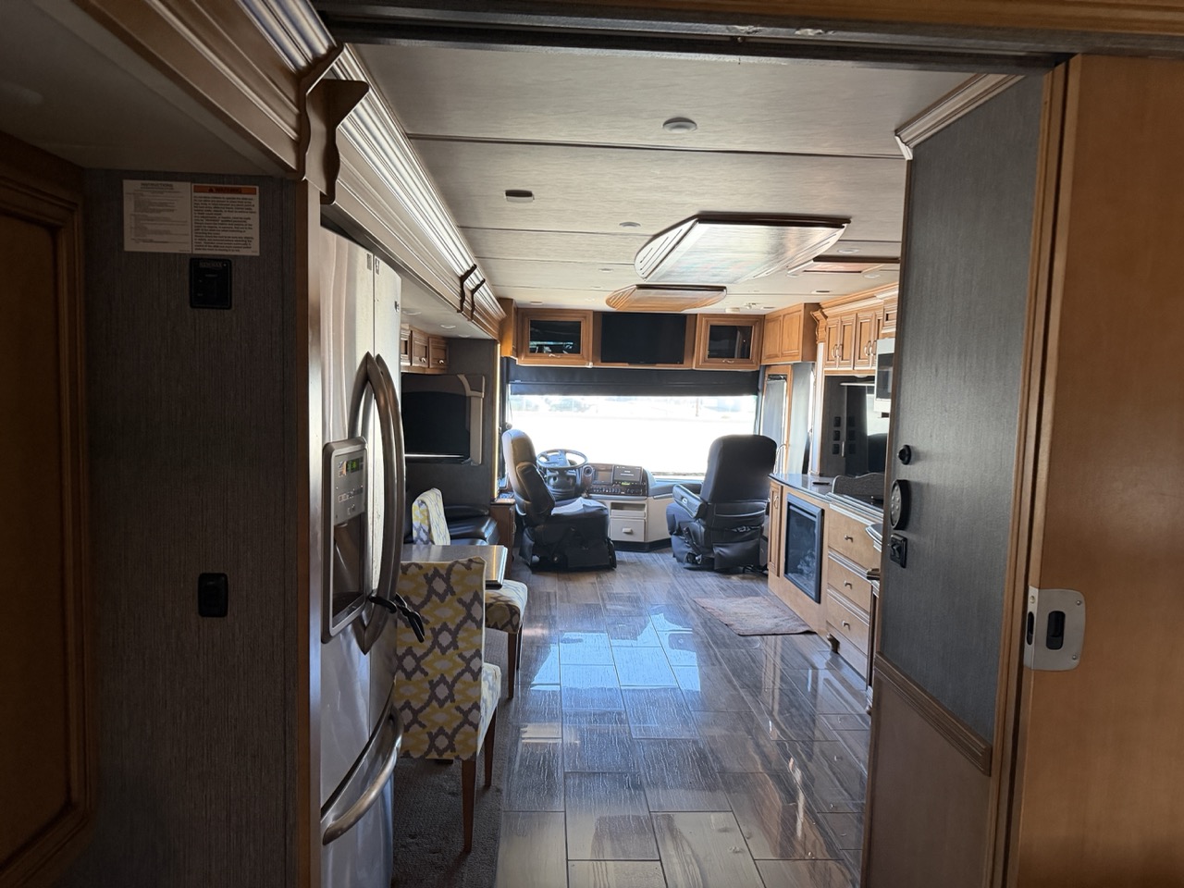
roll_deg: -2.3
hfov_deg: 71.6
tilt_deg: -0.1
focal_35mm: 24
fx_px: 821
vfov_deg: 56.8
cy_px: 444
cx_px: 592
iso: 500
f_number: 1.78
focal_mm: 6.76
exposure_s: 1/60
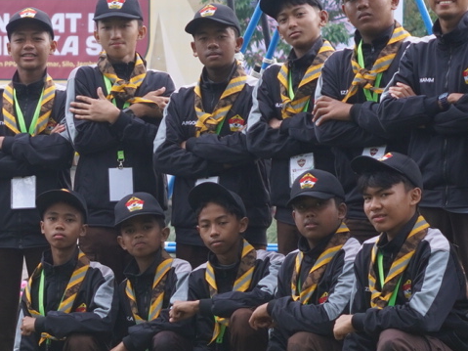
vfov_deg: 4.4
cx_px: -166
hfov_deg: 5.8
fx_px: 4609
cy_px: 228
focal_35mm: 341
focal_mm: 70
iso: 250
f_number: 4.5
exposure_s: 1/160
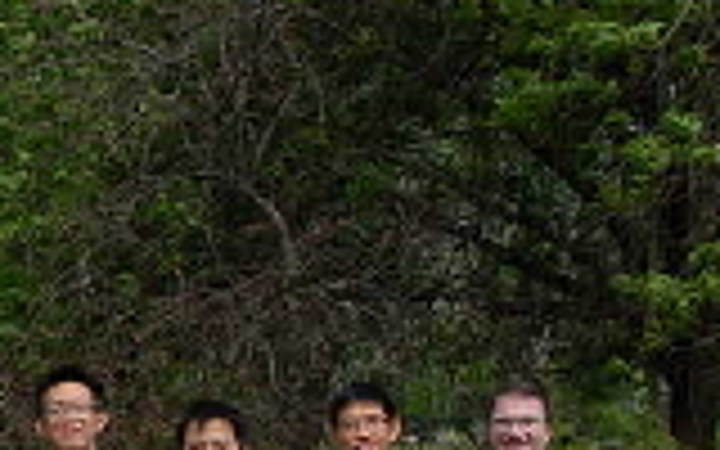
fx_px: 2374
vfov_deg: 10.6
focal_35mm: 121
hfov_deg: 15.9
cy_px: 576
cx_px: -346
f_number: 4.9
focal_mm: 6.3
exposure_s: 1/395
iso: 79
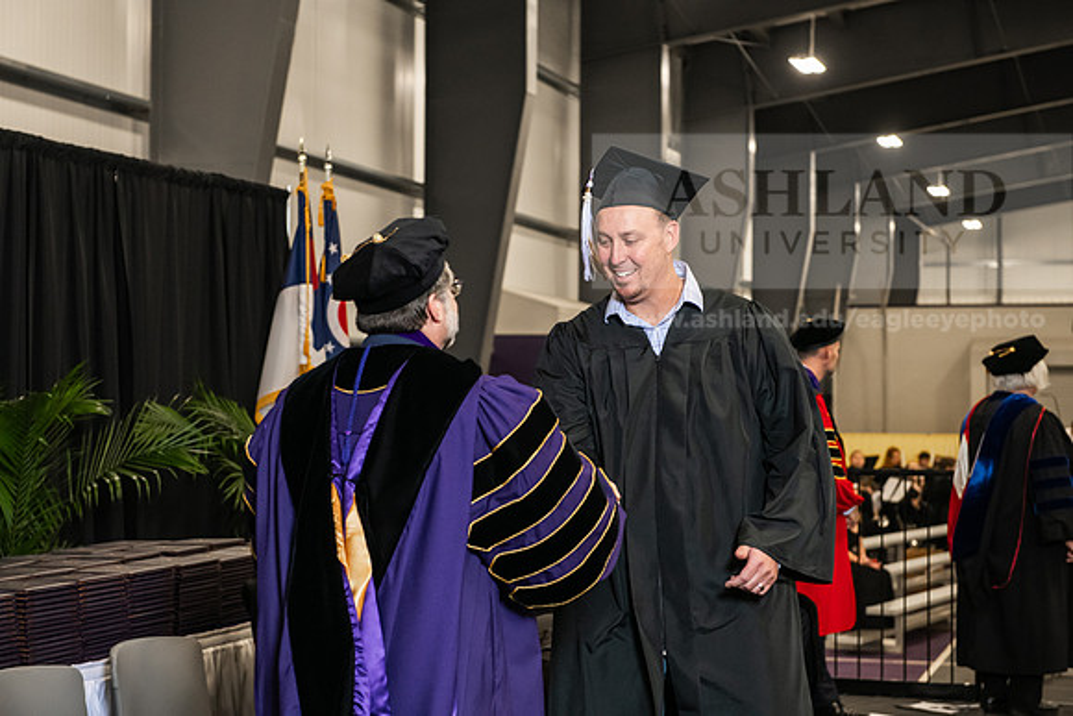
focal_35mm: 70
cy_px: 358
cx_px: 536
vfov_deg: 19.5
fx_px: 2087
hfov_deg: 28.8
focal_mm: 70
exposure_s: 1/200
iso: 2500
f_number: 5
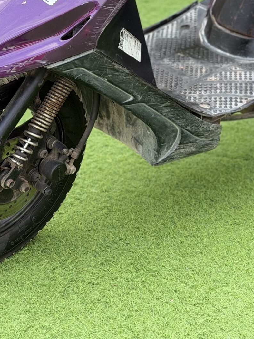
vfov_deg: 16.2
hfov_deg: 12.6
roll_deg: -1.0
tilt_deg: -14.3
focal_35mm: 117
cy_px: -54
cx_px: 200
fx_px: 1144
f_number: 1.78
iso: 64
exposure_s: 1/794
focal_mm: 6.76
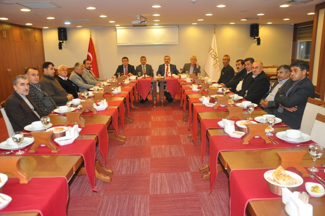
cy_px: 108
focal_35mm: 32
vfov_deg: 41.6
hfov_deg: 59.6
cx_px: 162
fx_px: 284
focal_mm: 21
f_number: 3.8
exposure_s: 1/60
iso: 800
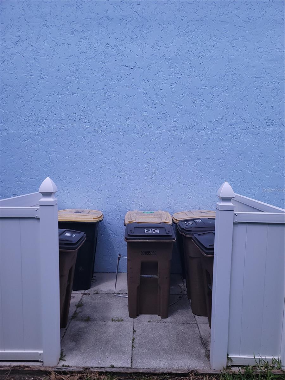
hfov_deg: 54.9
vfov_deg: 69.4
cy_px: 190
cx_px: 142
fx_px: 274
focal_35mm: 25
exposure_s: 1/3000
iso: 100
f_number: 1.8
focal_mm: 7
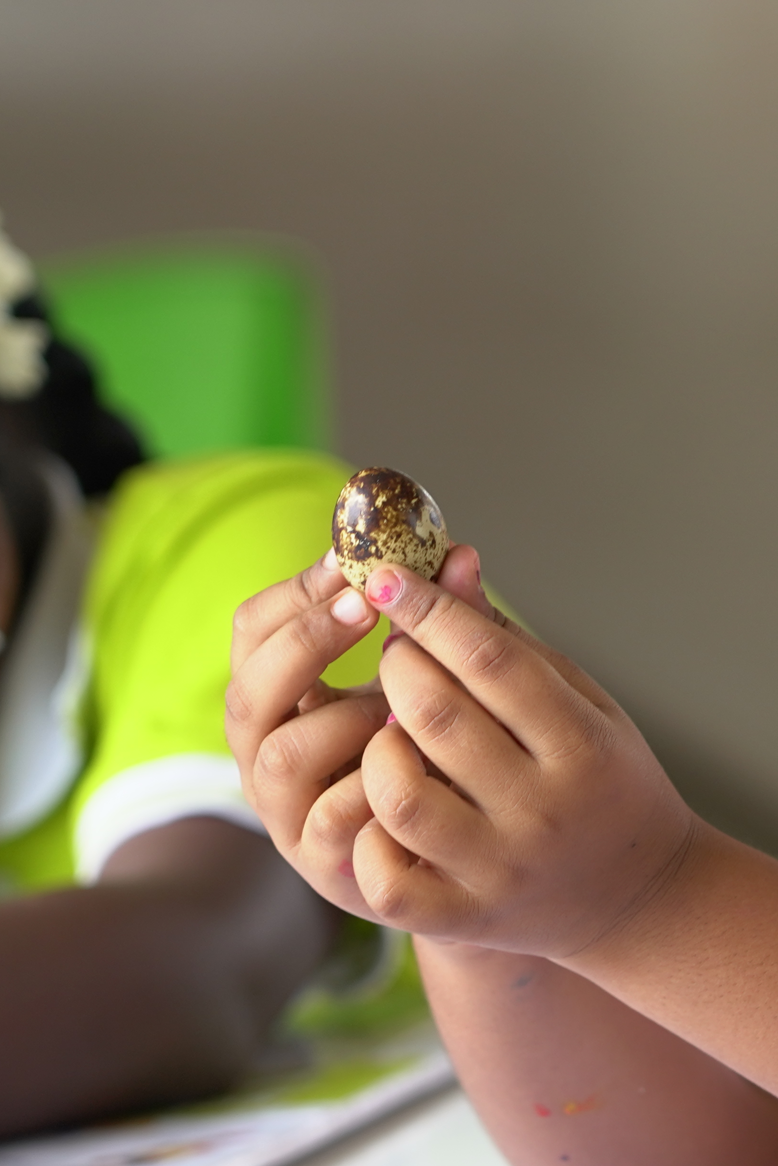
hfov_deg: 5.3
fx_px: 8330
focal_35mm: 257
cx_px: 502
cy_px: 743
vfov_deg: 8.0
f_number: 4
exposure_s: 1/125
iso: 400
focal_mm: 105
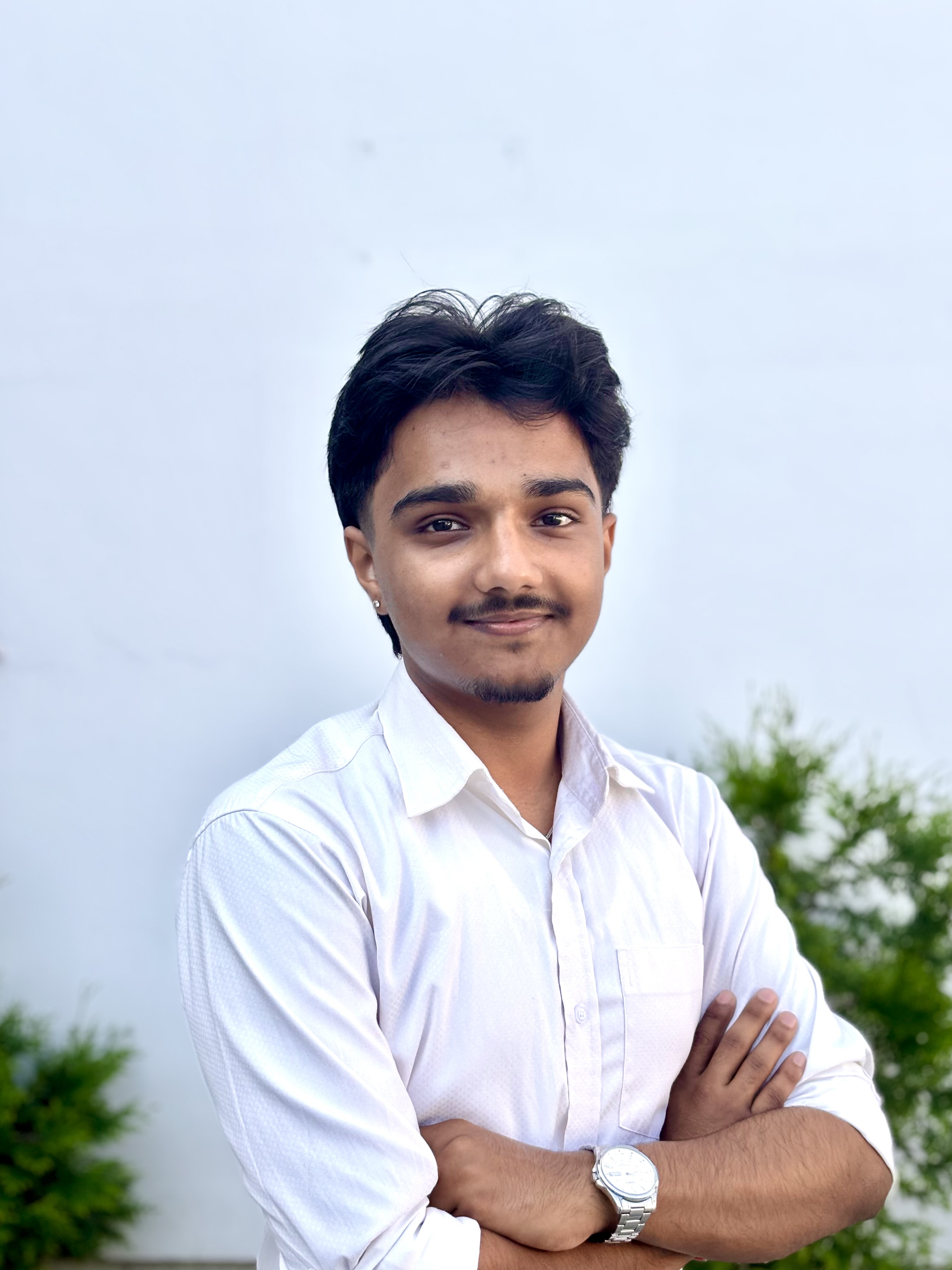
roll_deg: -0.2
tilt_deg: -2.6
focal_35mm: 56
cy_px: 673
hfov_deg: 26.1
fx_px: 2053
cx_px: 503
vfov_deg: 34.3
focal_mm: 5.96
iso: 32
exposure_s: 1/697
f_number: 1.6
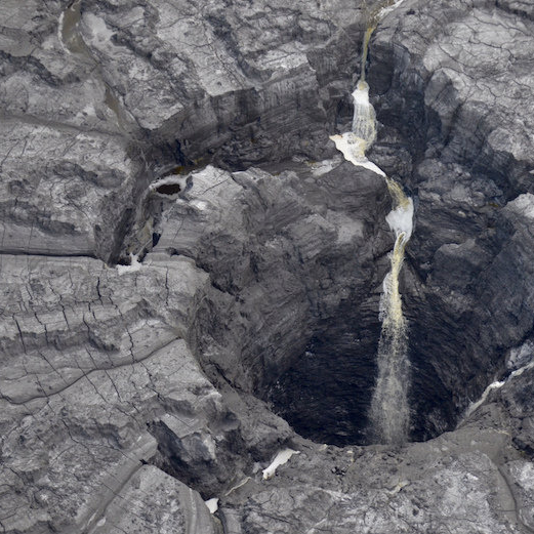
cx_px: 351
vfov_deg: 5.8
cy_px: 263
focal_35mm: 303
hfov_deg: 5.8
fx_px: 5282
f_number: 4.8
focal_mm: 155
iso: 400
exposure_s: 1/640
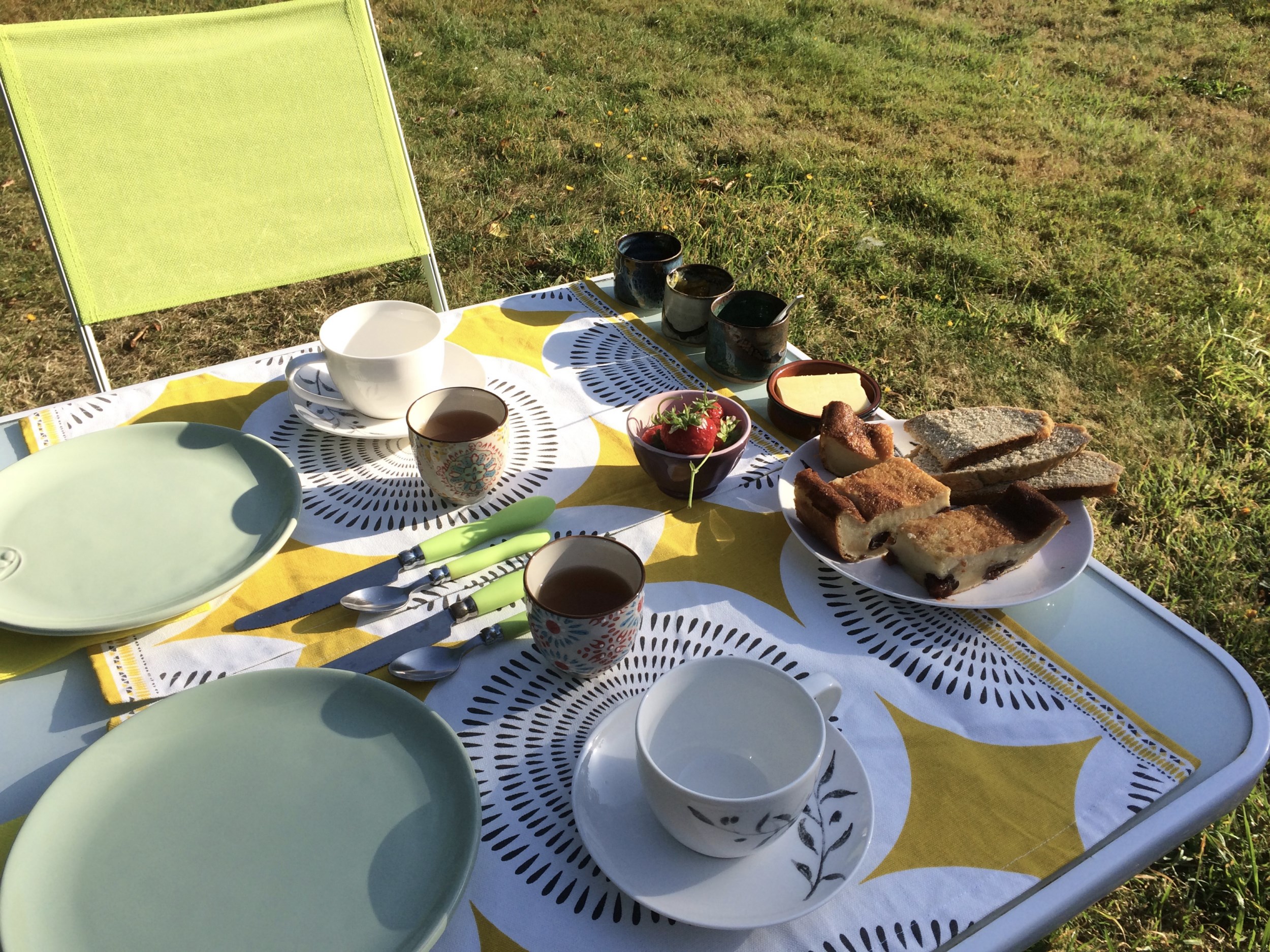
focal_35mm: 29
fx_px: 1064
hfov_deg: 61.7
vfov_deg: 48.2
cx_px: 635
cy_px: 476
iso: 32
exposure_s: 1/1140
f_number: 2.2
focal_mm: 4.15
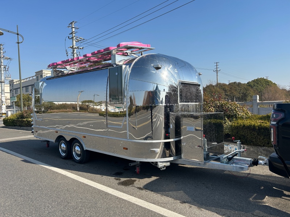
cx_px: 145
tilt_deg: -2.2
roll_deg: +1.5
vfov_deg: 53.1
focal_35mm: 26
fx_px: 218
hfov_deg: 67.3
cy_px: 108
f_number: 1.5
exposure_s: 1/3704
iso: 50
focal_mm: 5.7
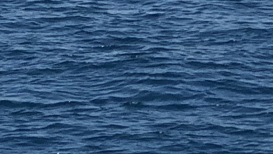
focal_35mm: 413
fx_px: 2990
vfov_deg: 2.9
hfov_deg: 5.2
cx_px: 35
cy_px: -342
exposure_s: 1/1230
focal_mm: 6
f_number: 2.4
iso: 16
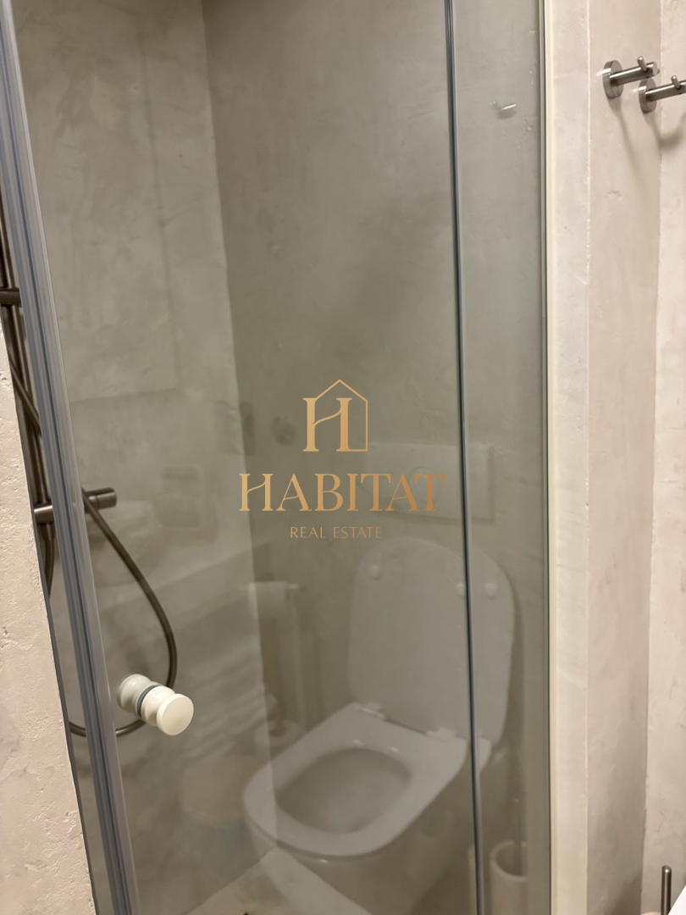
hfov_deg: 53.1
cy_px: 458
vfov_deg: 67.3
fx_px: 687
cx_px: 343
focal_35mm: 26
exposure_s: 1/50
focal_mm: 5.96
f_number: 1.6
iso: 250
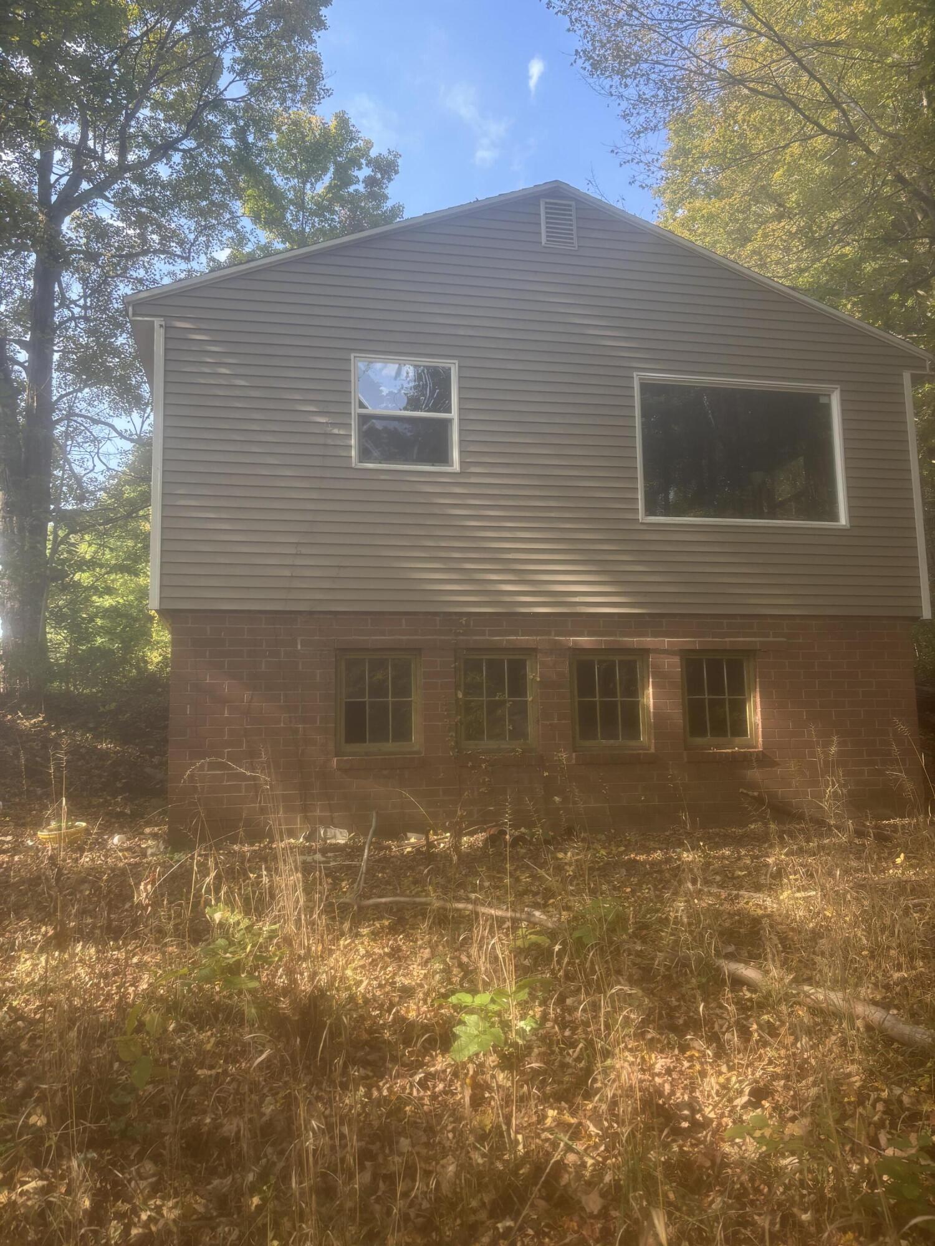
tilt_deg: +8.3
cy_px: 623
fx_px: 936
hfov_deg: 53.1
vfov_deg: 67.3
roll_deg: +1.1
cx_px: 468
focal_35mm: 26
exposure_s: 1/205
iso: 50
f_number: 1.6
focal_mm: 5.96
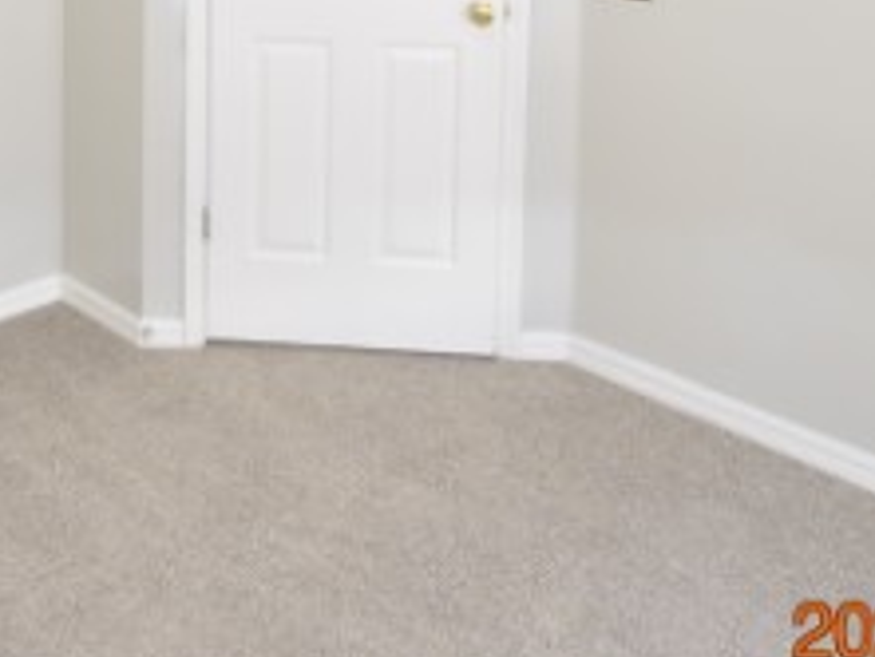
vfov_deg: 26.6
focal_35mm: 47
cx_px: 269
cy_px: -174
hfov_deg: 39.8
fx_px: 1189
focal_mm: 10
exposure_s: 1/60
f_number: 3.5
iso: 800
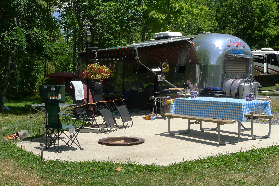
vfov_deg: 27.0
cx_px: 140
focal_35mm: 50
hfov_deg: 39.6
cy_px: 93
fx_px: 388
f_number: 8
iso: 80
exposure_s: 1/160
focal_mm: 10.7
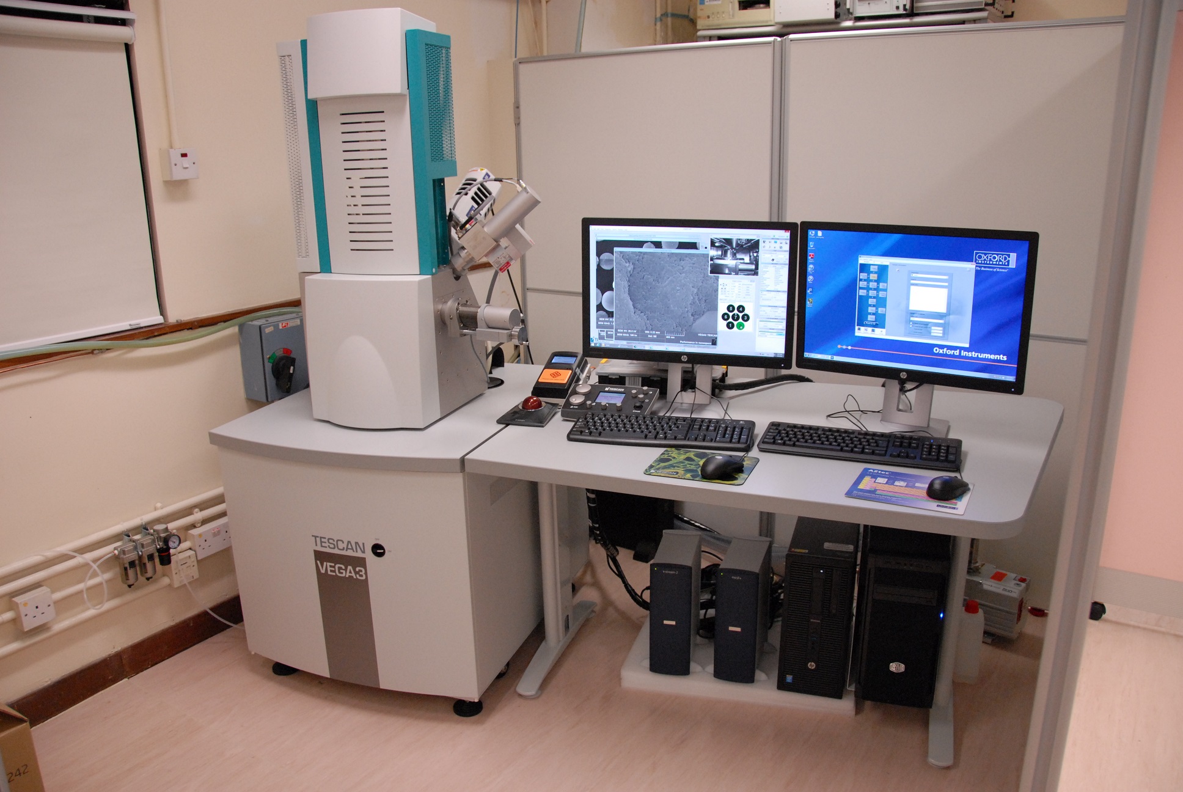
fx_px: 888
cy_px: 396
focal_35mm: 27
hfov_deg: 67.3
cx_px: 592
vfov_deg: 48.0
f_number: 4.5
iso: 800
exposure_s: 1/80
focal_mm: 18
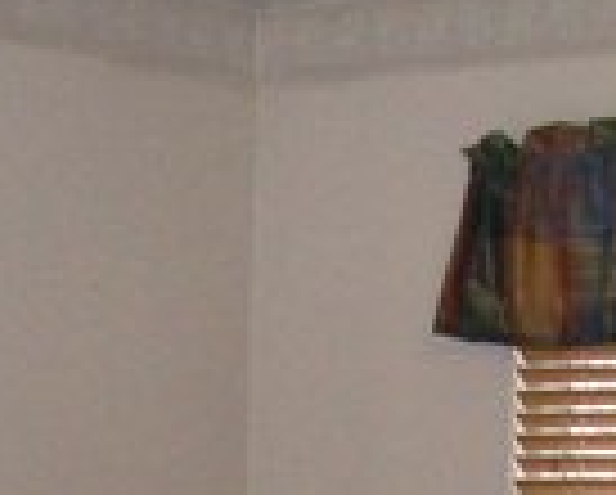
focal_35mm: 164
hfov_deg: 11.7
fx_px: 2994
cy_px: 765
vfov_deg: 9.2
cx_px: 243
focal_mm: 6
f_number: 2.7
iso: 200
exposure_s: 1/64
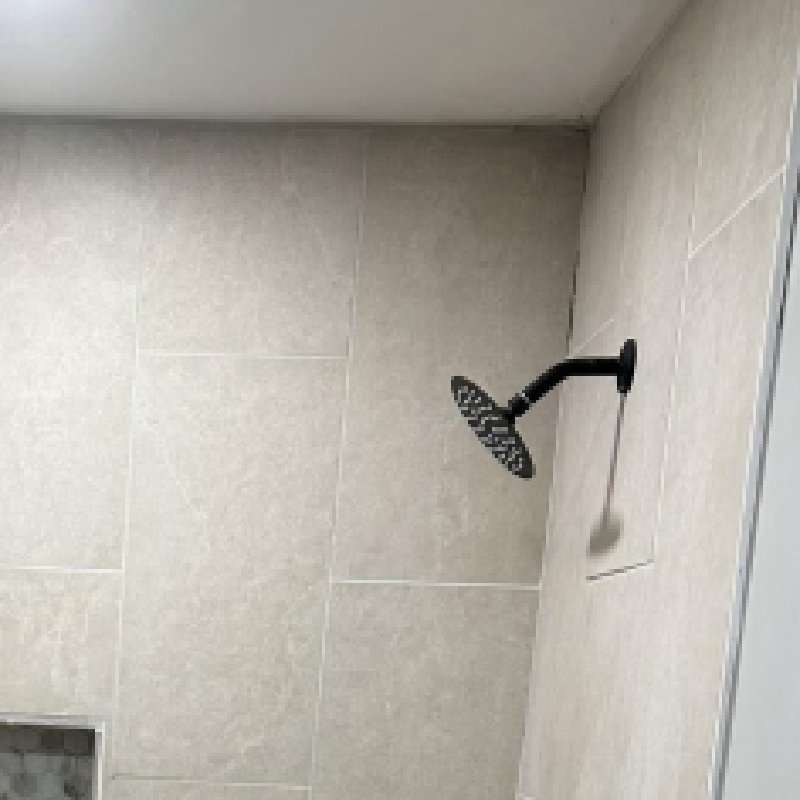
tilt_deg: -12.1
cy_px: 978
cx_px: 58
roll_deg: -2.8
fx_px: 1569
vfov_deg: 25.5
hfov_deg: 27.4
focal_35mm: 60
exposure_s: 1/120
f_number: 1.78
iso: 160
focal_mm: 6.86
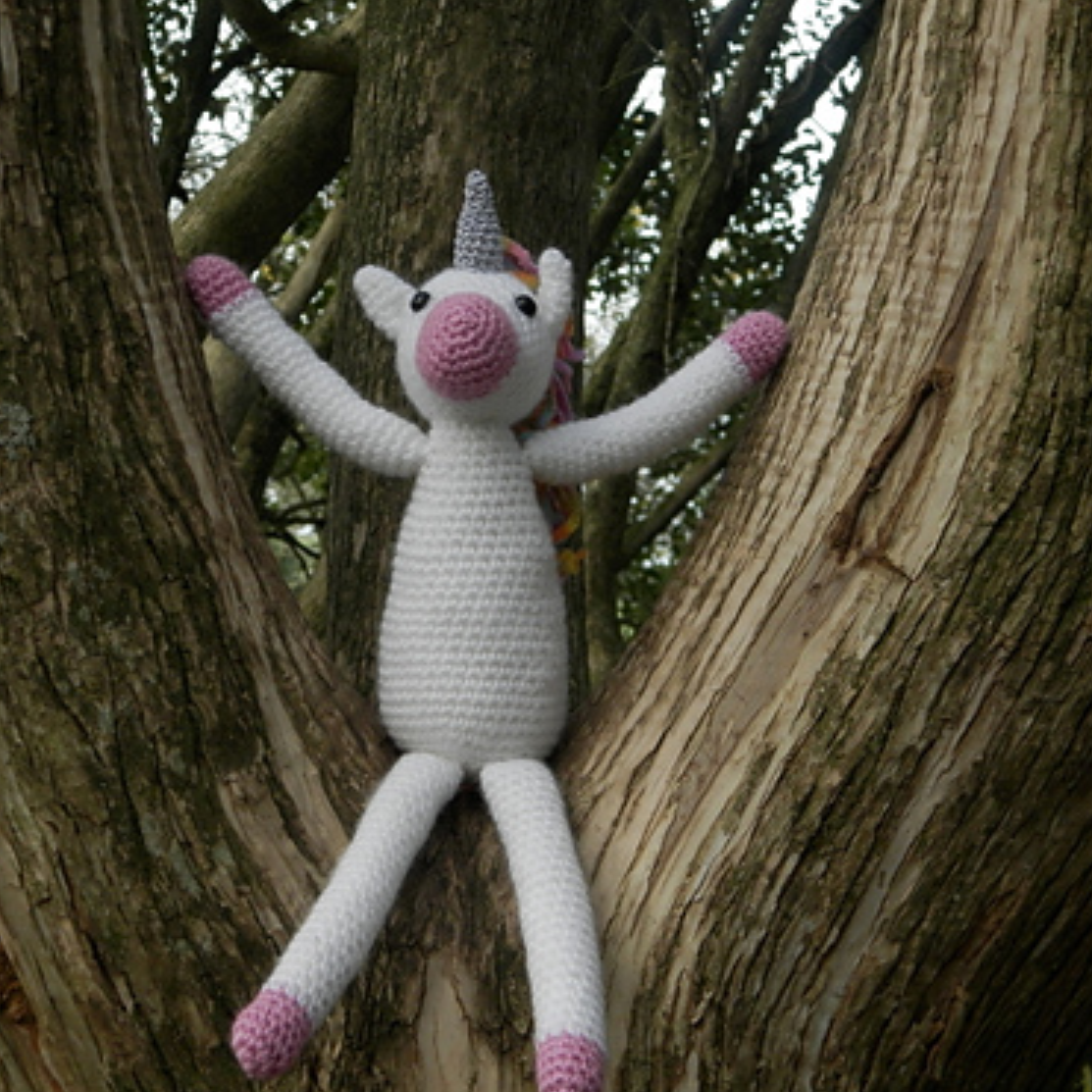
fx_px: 2891
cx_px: 456
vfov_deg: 21.4
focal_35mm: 81
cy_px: 549
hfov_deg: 21.4
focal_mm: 12.2
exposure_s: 1/100
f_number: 4
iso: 200
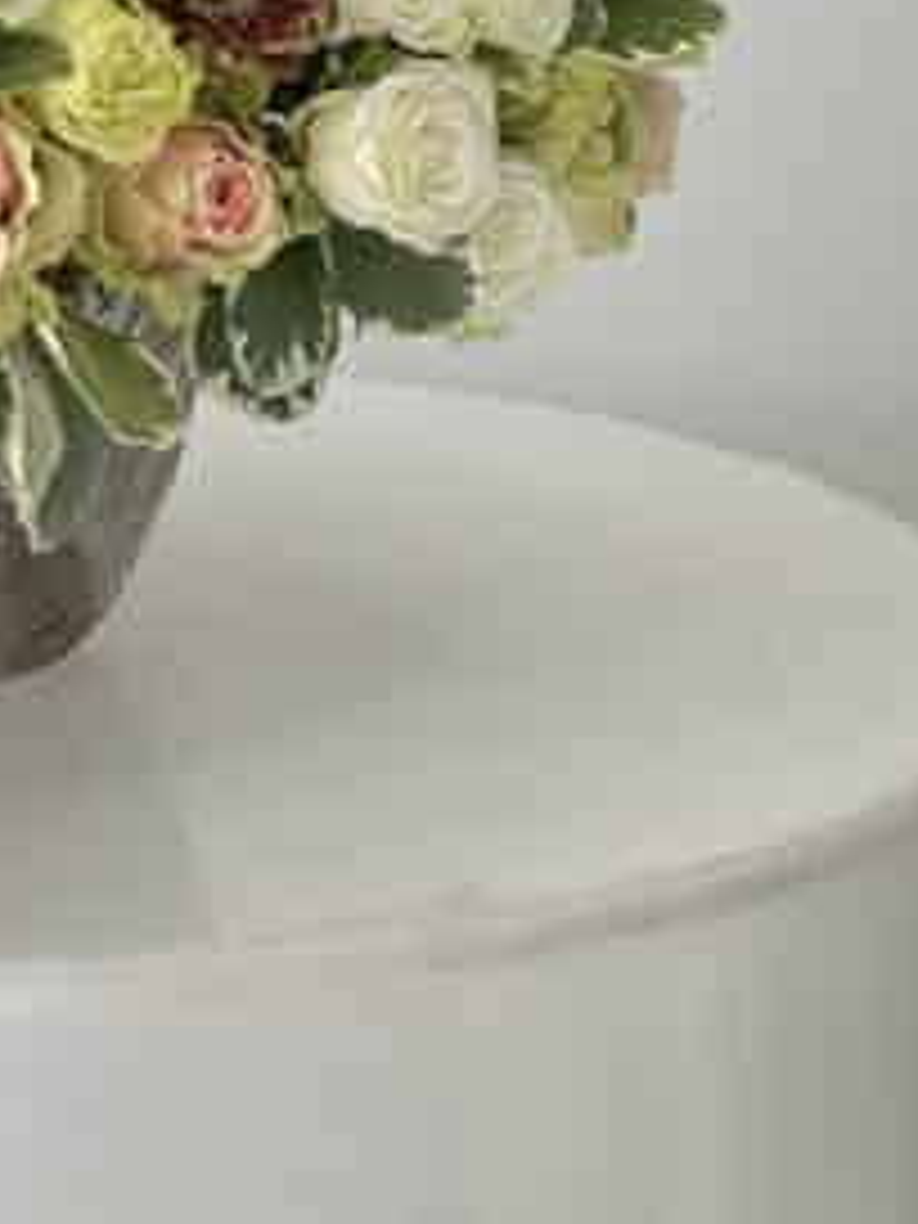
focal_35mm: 179
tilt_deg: -6.8
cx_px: 18
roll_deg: +0.1
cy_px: -360
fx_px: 6329
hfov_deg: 8.3
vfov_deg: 10.8
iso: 100
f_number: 2.2
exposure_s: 1/120
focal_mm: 7.5
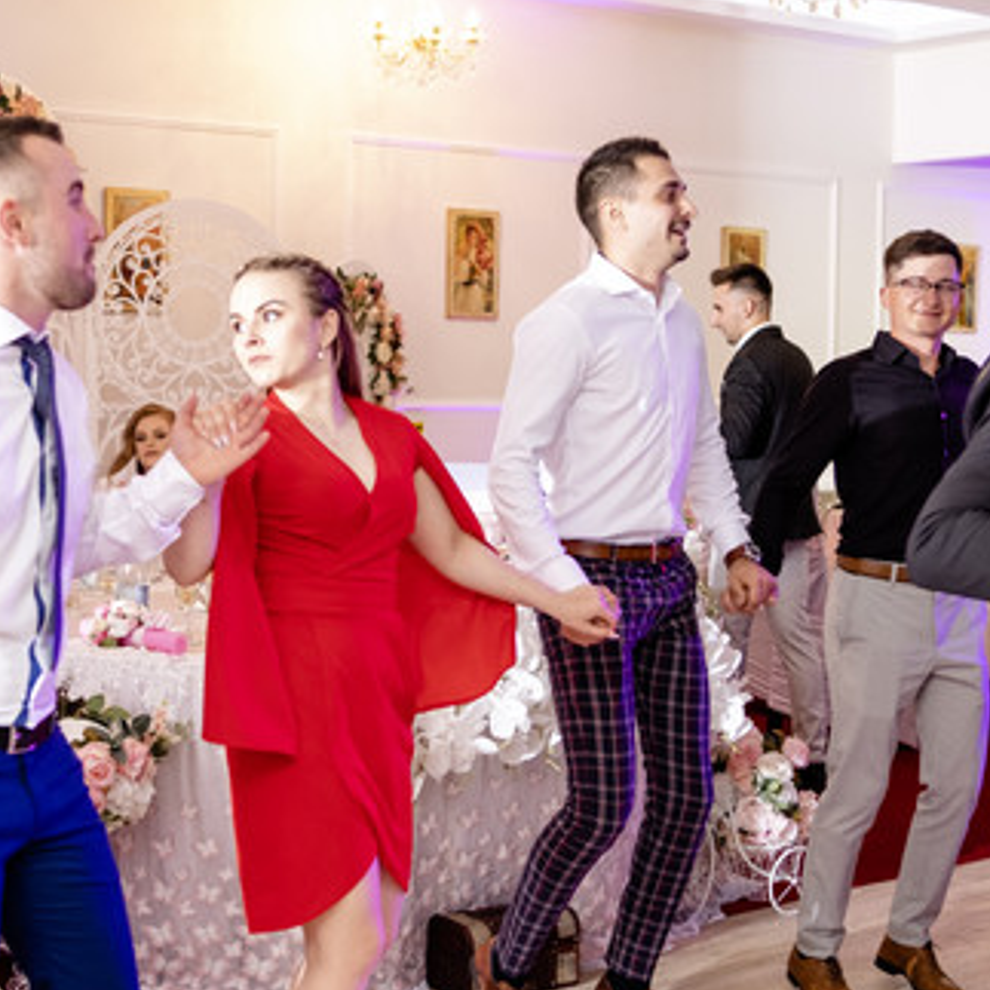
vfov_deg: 29.0
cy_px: 575
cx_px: 475
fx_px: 1909
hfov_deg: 29.1
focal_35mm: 59
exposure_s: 1/200
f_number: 2
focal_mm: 23
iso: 1000
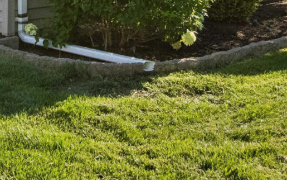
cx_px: 59
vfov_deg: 15.0
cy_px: -139
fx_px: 595
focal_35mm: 76
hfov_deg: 26.6
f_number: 7.1
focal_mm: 15
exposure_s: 1/2500
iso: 1250
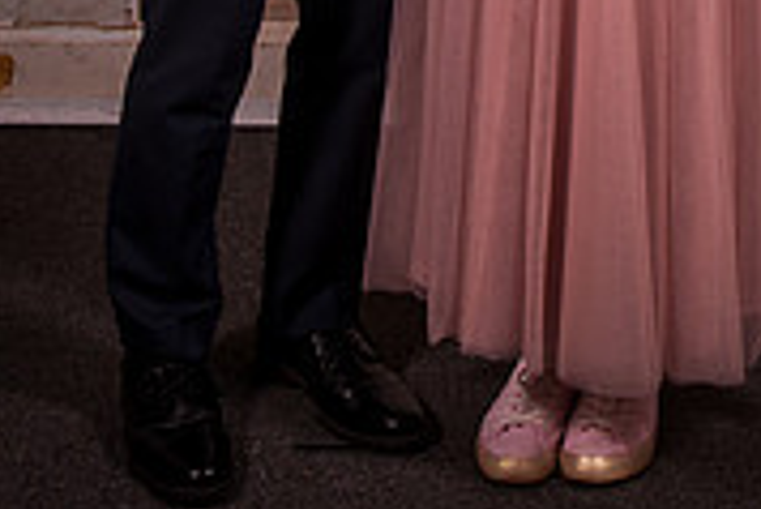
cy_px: -419
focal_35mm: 208
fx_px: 4400
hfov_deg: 9.9
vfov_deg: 6.5
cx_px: 498
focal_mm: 55
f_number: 14
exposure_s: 1/125
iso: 200
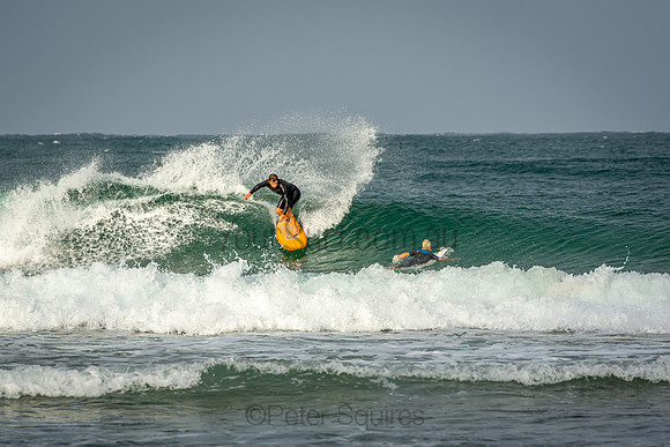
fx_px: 5685
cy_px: 224
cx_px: 335
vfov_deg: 4.5
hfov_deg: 6.7
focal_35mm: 305
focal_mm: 200
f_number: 5.6
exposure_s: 1/1600
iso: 200
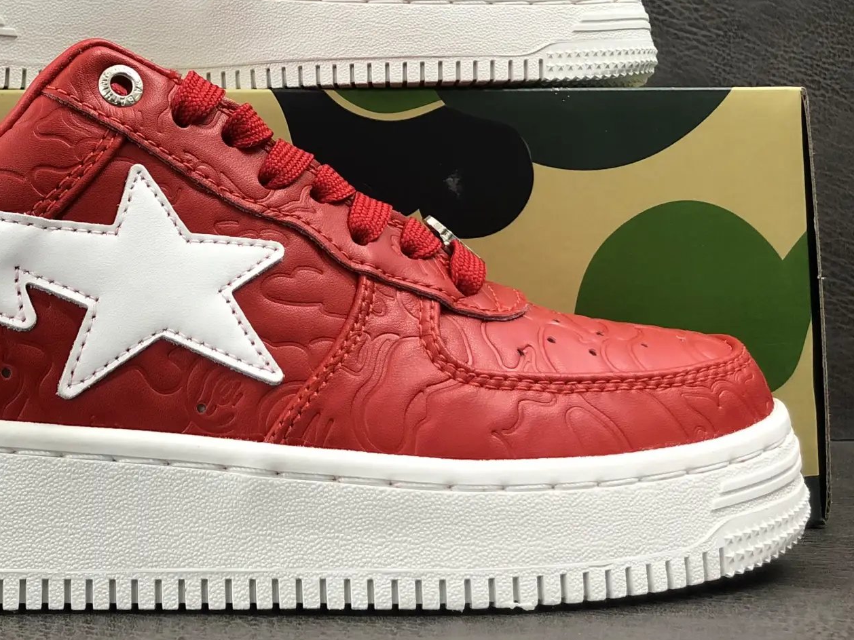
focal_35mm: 57
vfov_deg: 25.2
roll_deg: +0.5
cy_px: 122
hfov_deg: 33.0
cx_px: 192
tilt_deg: +6.3
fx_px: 1406
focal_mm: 4
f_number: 1.8
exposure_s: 1/20
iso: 32
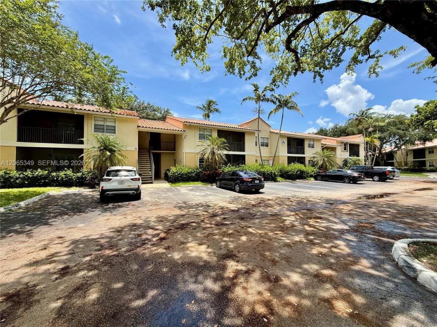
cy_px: 164
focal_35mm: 14
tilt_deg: +3.0
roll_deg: +0.4
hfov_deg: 102.1
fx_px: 177
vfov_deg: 85.7
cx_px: 218
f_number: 2.2
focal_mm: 2.22
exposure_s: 1/1235
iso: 50
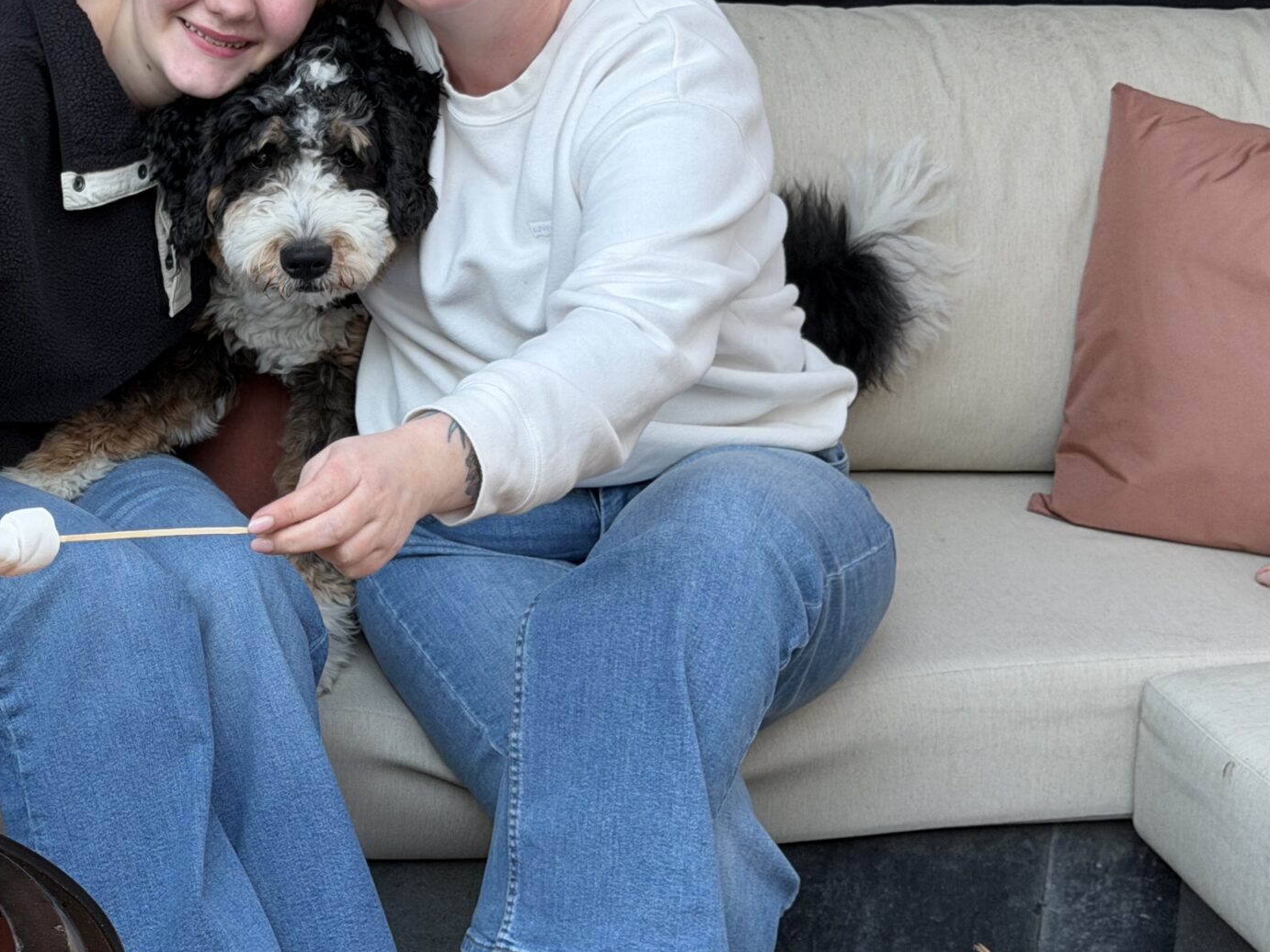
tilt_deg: -17.3
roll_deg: -0.6
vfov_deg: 16.6
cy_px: 414
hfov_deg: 21.6
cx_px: 168
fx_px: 3266
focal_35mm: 89
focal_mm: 6.76
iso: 80
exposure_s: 1/50
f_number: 1.78
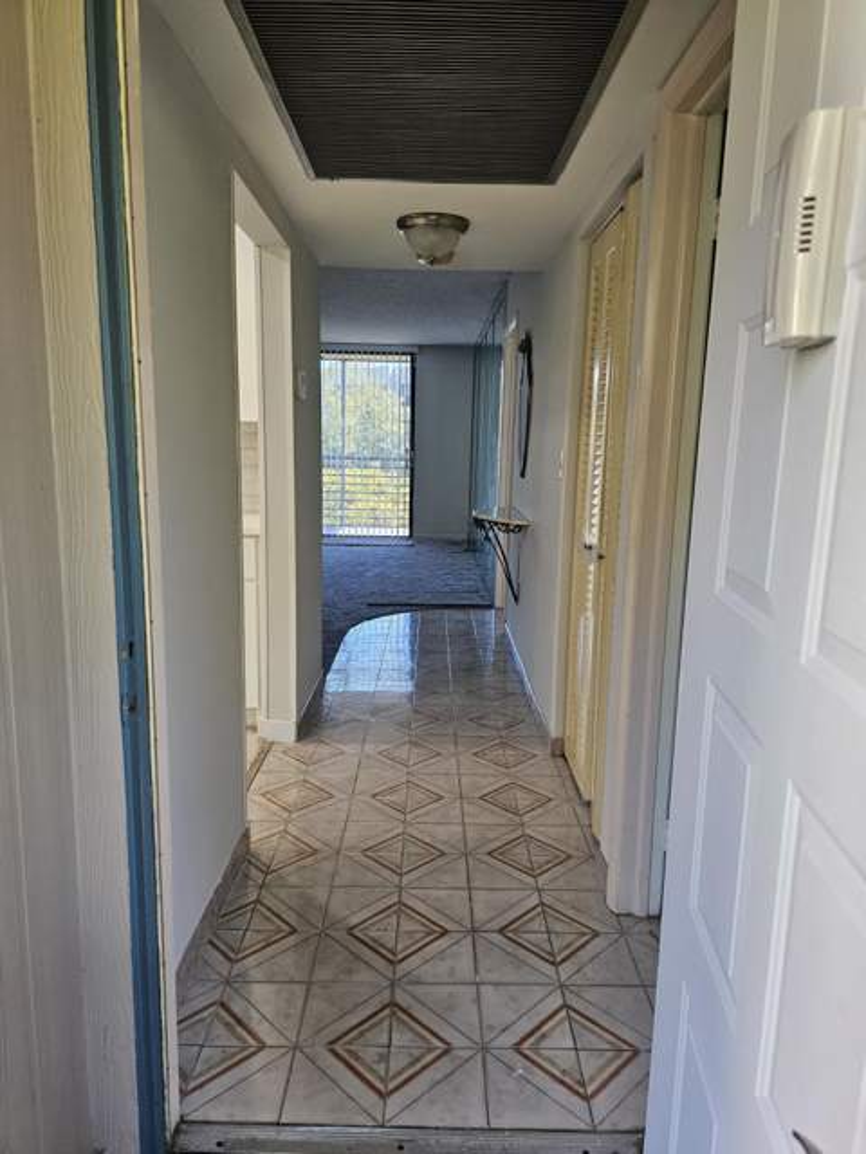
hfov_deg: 58.9
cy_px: 577
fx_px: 767
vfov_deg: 73.9
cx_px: 433
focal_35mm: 23
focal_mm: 6.3
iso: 160
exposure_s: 1/120
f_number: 1.7
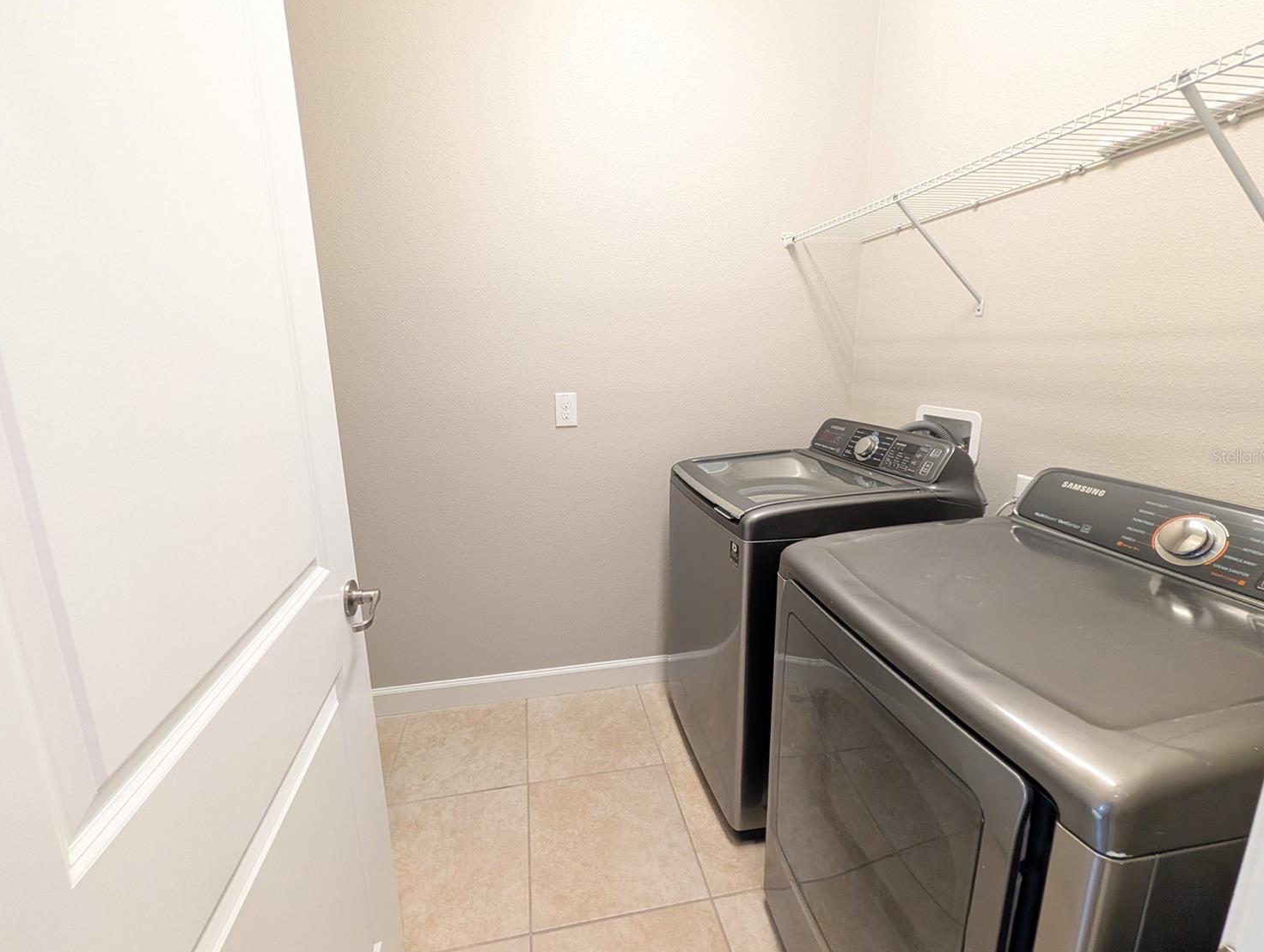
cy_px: 456
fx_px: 475
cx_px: 608
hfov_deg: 106.0
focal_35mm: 13
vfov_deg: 90.0
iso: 521
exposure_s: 1/120
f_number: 1.7
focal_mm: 2.02
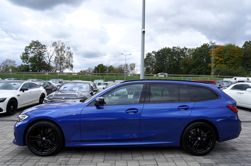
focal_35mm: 25
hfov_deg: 71.6
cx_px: 126
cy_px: 83
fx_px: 174
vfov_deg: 51.1
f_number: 8
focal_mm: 25
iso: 200
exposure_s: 1/250
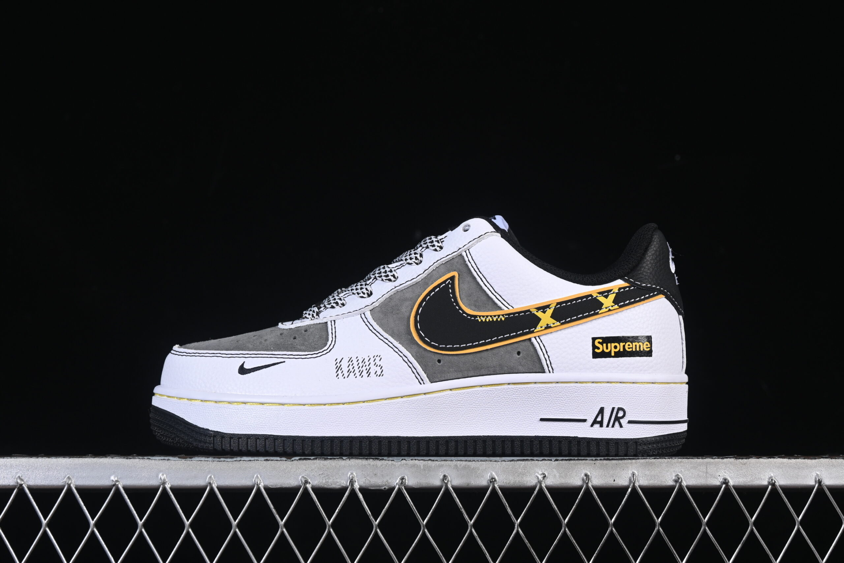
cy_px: 282
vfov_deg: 18.2
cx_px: 422
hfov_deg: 27.0
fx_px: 1758
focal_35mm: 75
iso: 160
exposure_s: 1/80
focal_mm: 50
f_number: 8
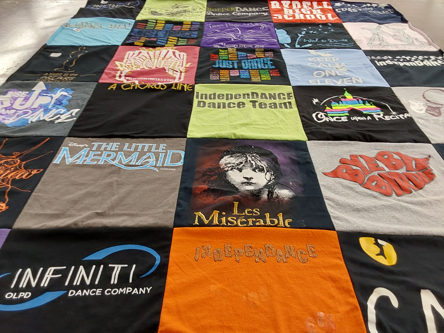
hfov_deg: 63.4
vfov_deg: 49.7
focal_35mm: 28
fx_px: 359
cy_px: 166
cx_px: 222
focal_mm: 2.91
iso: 160
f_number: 1.9
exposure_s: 1/50
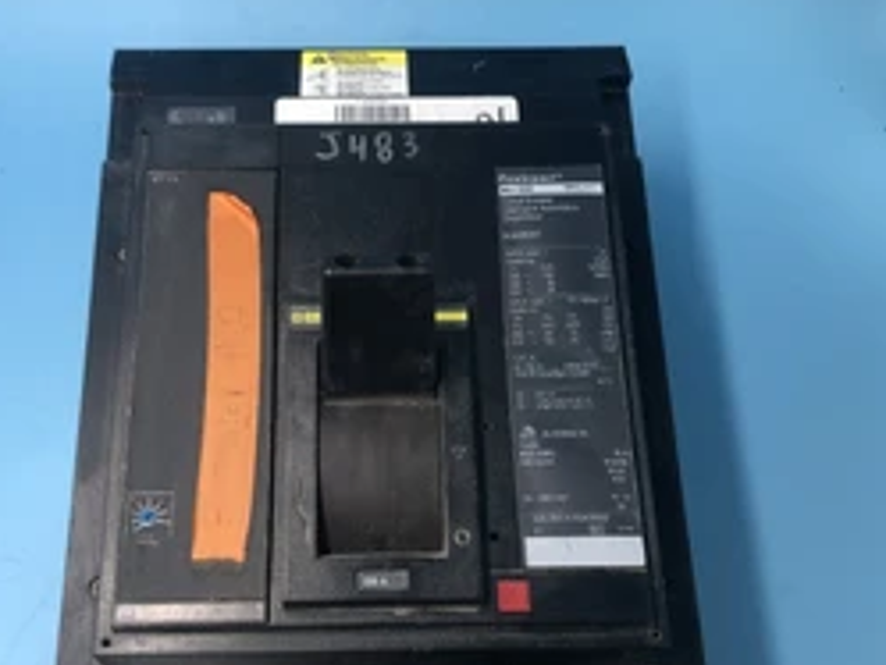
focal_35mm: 45
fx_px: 1152
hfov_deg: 41.9
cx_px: 377
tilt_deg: -68.0
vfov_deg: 32.1
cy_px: 398
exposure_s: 1/120
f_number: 1.8
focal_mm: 3.99
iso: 25
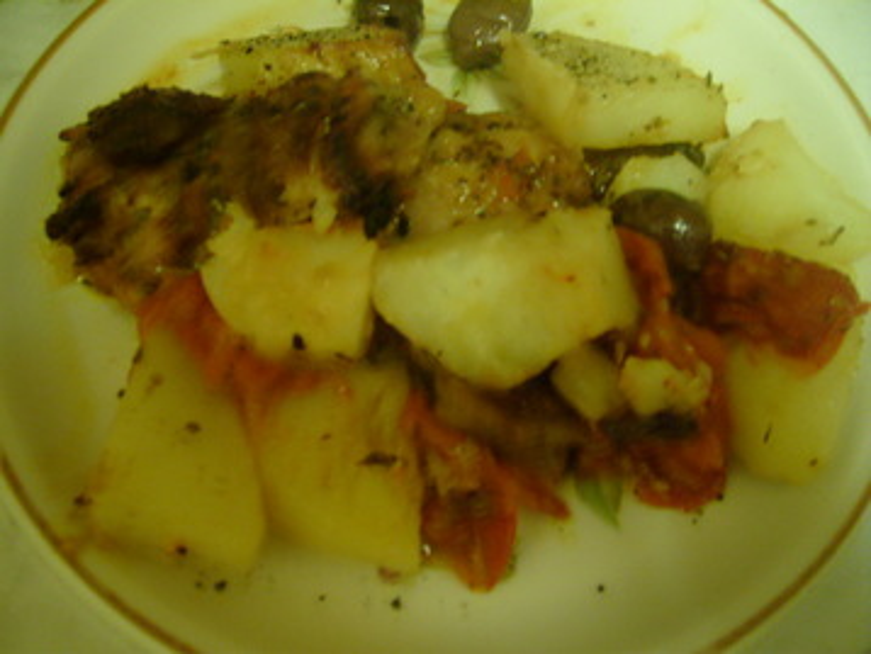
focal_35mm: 35
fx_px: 881
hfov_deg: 52.6
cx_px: 436
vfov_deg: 40.7
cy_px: 327
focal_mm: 5.8
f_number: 2.8
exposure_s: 1/8
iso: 200
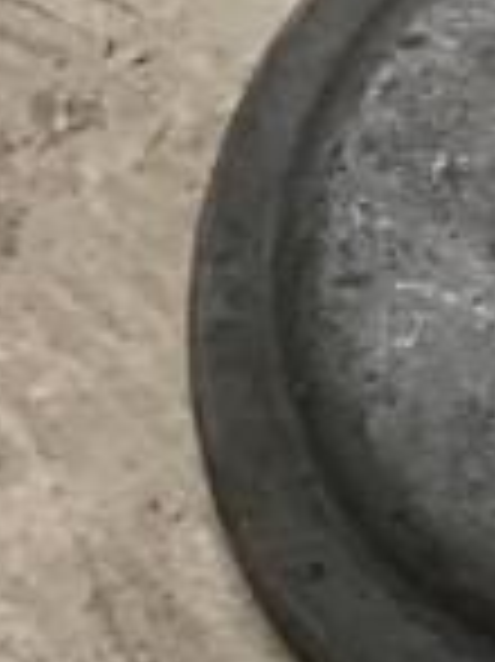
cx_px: 1656
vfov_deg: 9.3
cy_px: 730
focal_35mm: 211
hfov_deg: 6.3
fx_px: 4029
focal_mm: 4.15
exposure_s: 1/33
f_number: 2.2
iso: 64
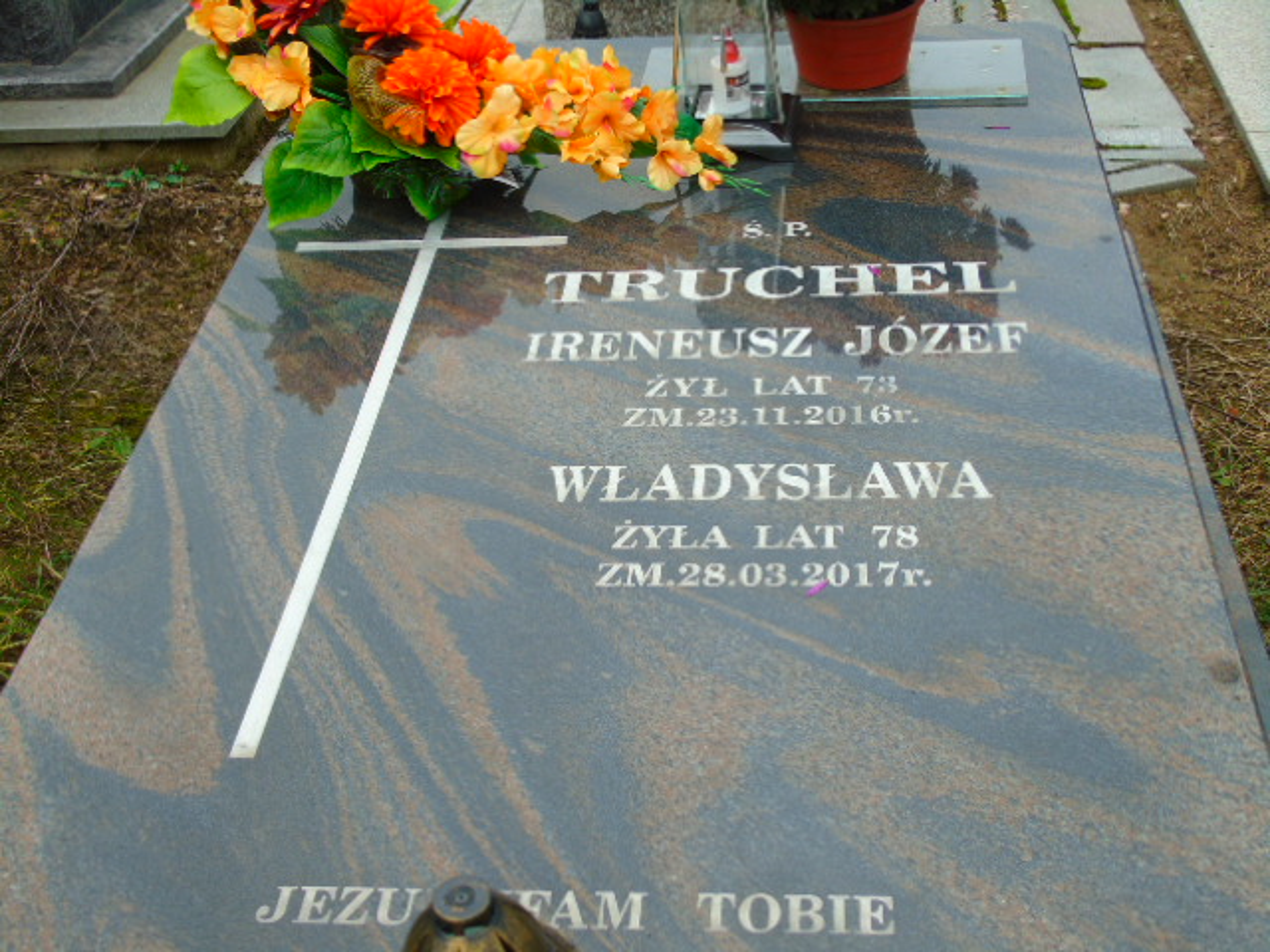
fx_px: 1688
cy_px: 476
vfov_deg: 31.5
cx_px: 635
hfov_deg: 41.2
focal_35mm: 46
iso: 80
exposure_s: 1/125
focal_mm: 8.2
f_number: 4.1
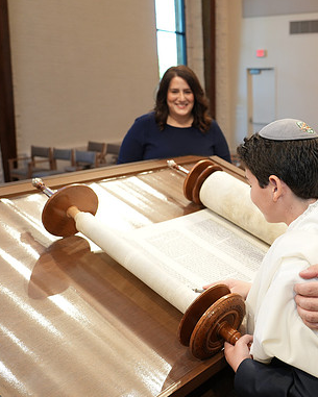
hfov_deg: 34.9
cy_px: 198
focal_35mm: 40
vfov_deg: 45.8
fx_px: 470
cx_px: 295
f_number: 4
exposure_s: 1/80
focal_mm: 28
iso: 640
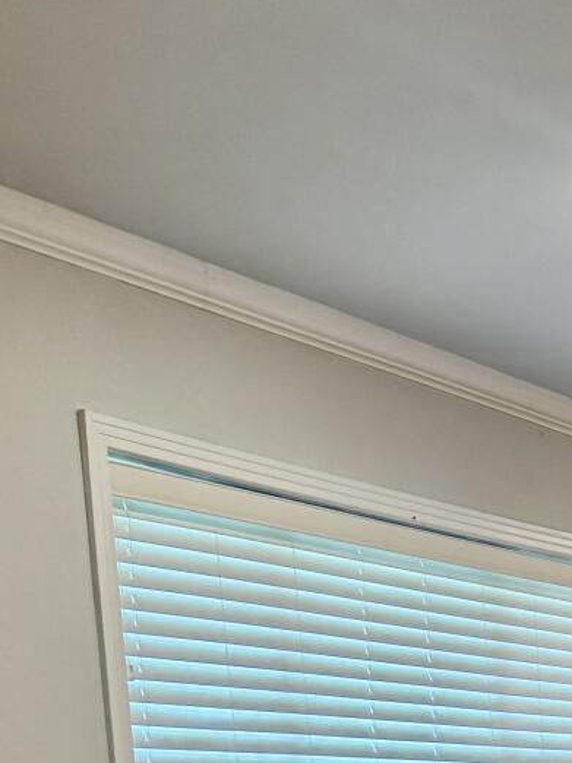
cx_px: 887
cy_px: 1147
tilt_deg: -8.7
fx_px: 2029
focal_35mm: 92
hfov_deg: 14.8
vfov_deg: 18.8
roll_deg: +2.1
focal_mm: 6.76
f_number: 1.78
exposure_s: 1/60
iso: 250
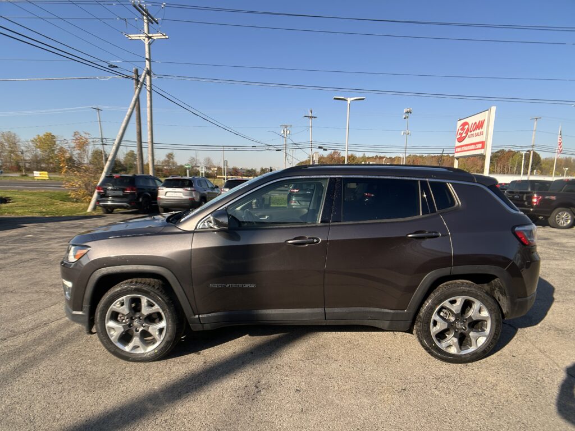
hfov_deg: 67.3
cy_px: 216
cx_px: 288
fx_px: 432
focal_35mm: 26
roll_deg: -1.6
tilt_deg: -7.7
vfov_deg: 53.1
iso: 50
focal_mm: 5.7
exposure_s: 1/2632
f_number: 1.5
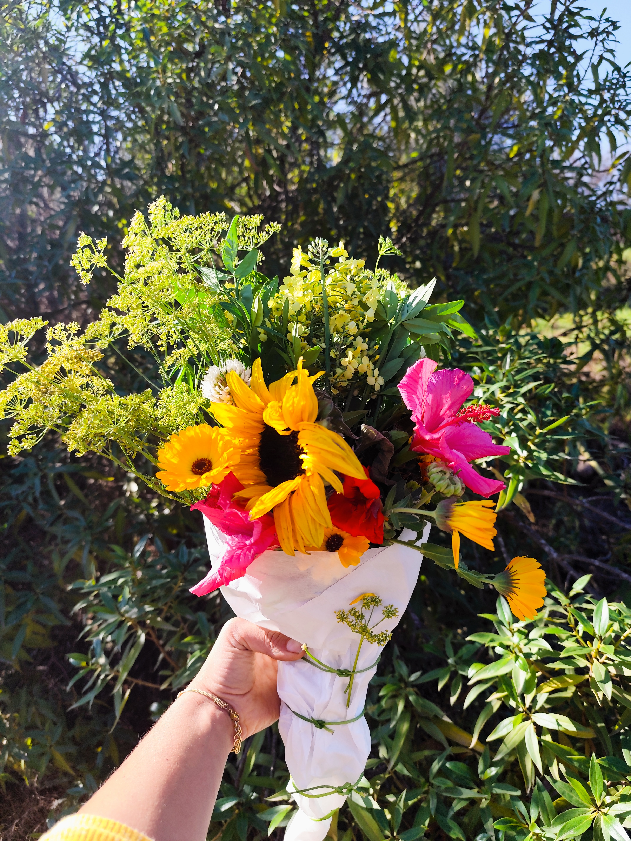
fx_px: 559
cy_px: 420
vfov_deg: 73.9
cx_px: 316
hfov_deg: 58.9
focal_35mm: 23
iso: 50
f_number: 1.65
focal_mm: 6.19
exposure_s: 1/536
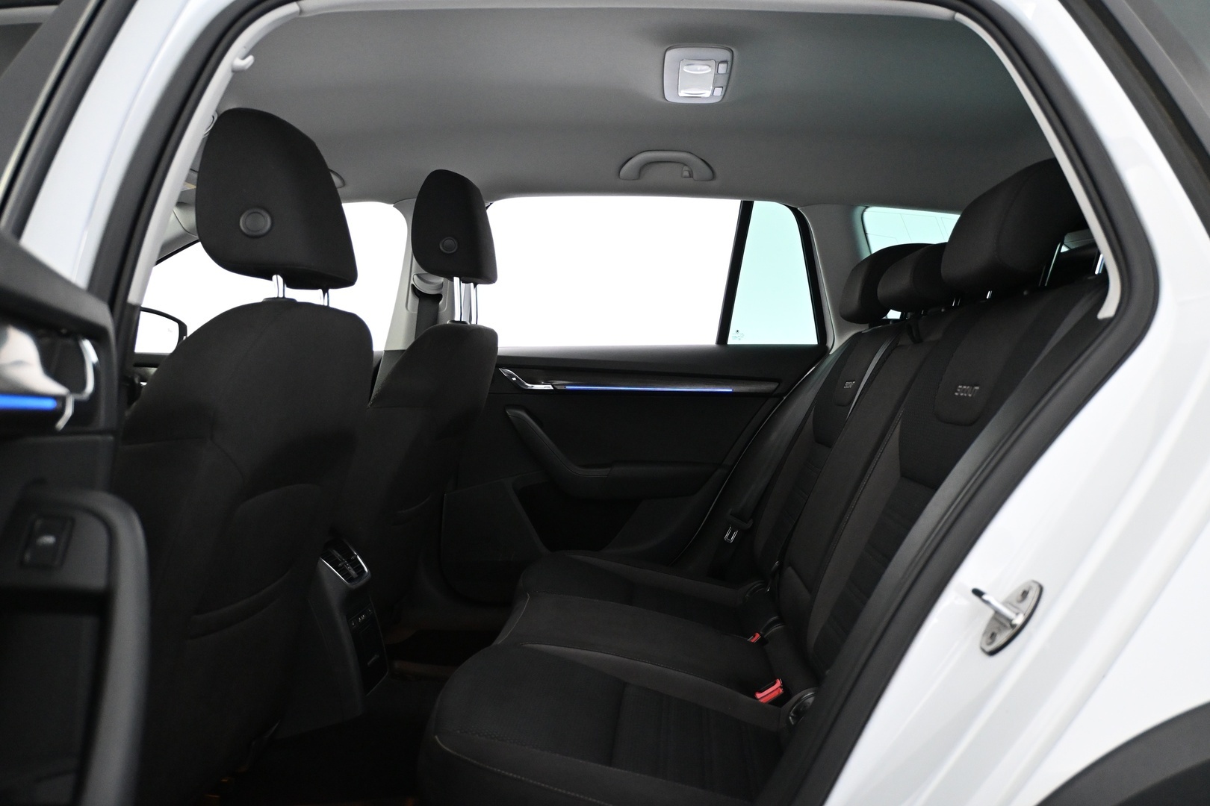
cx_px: 605
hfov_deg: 63.2
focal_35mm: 29
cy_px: 403
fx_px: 983
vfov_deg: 44.6
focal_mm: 19.5
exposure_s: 1/60
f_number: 3.8
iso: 3200
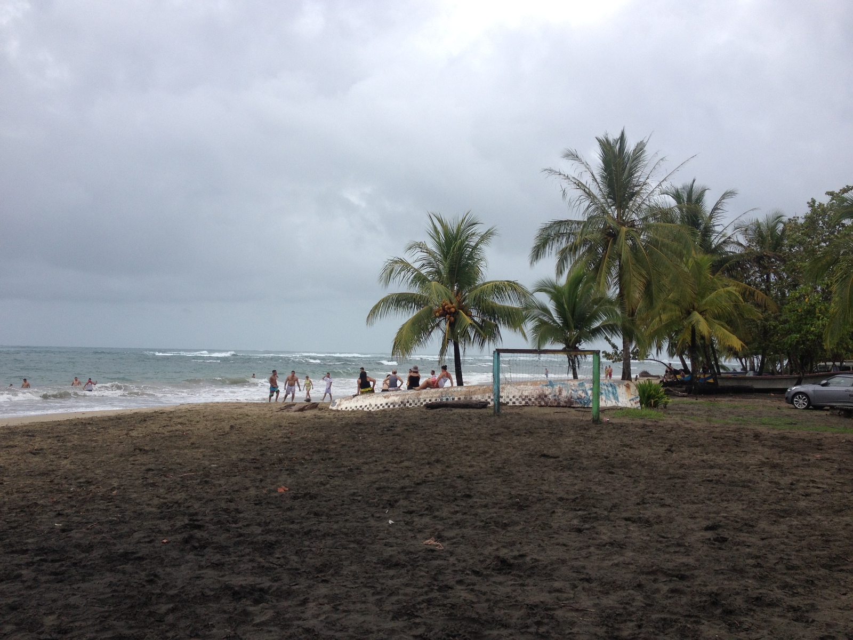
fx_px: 862
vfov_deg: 40.7
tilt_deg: -1.9
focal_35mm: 35
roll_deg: -1.2
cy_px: 320
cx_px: 426
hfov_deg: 52.6
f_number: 2.4
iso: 50
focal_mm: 4.28
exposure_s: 1/1082
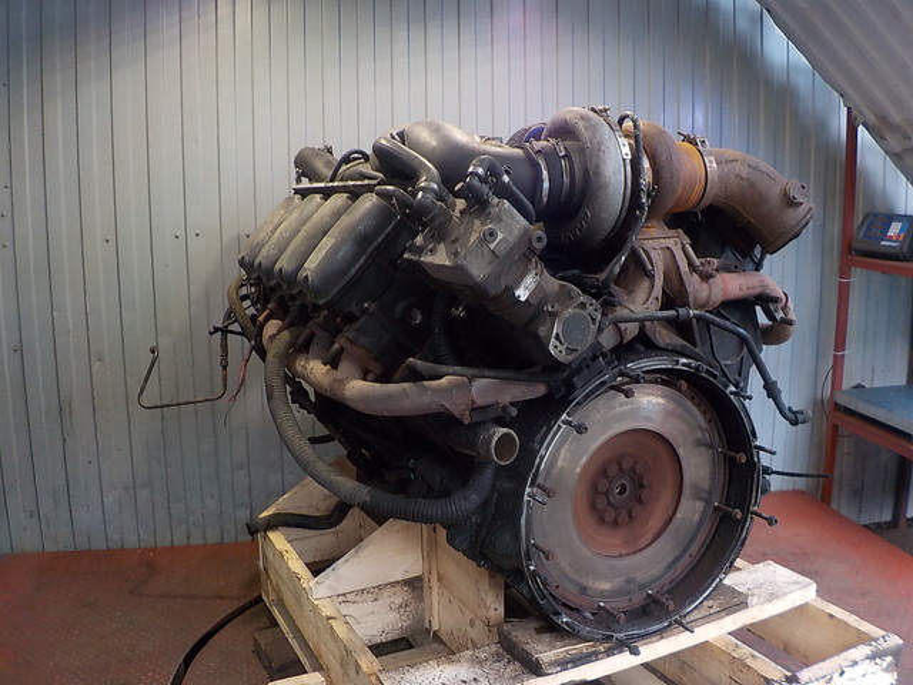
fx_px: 791
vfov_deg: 46.8
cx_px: 456
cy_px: 342
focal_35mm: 30
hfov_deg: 60.0
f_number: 3.3
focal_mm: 4.1
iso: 250
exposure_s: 1/30
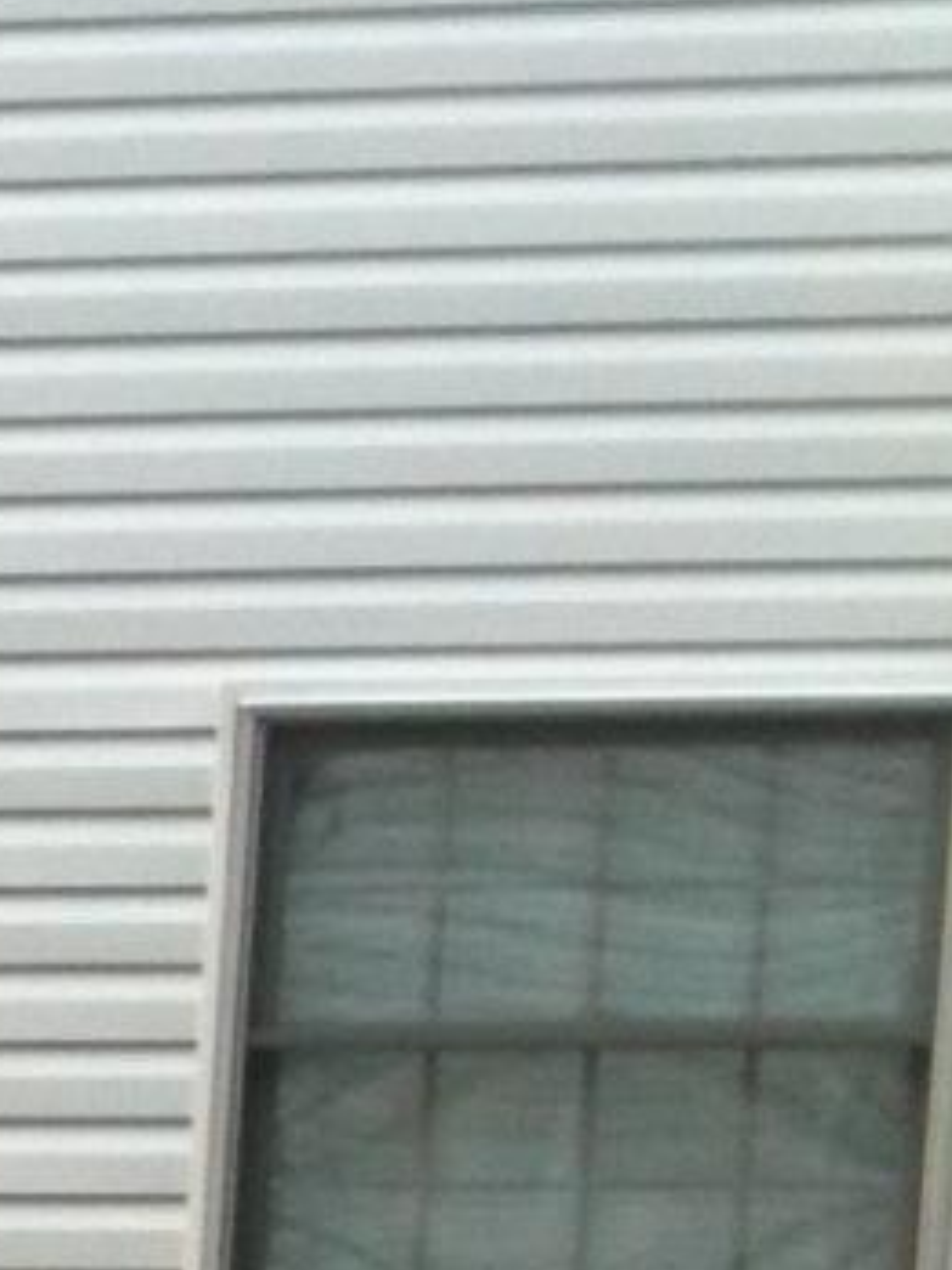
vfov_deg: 9.0
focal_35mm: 201
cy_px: 2890
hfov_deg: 6.8
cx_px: -1696
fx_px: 7370
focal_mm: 3.85
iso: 64
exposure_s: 1/231
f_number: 2.8
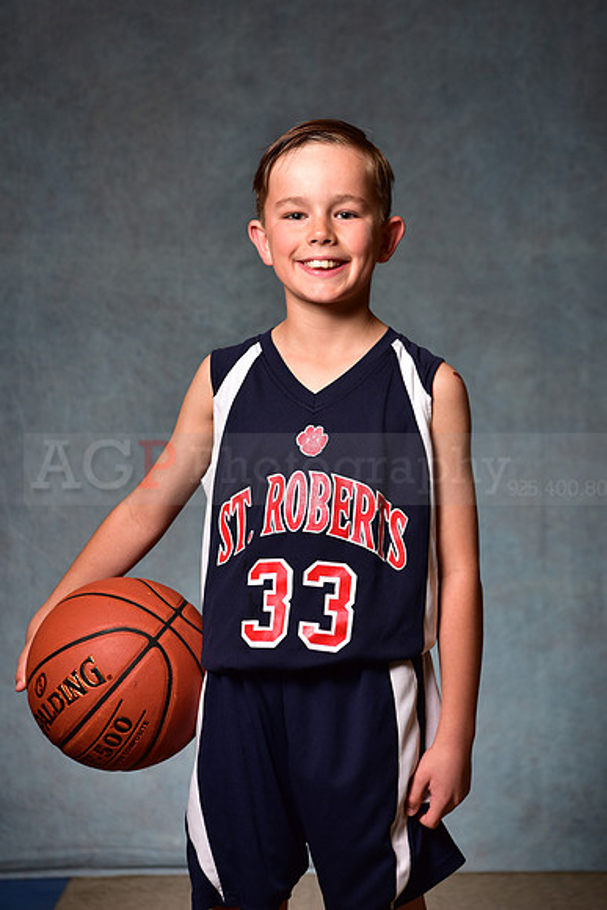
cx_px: 304
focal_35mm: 70
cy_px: 455
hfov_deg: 19.5
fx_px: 1769
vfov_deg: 28.8
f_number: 5
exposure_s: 1/200
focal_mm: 70
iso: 100
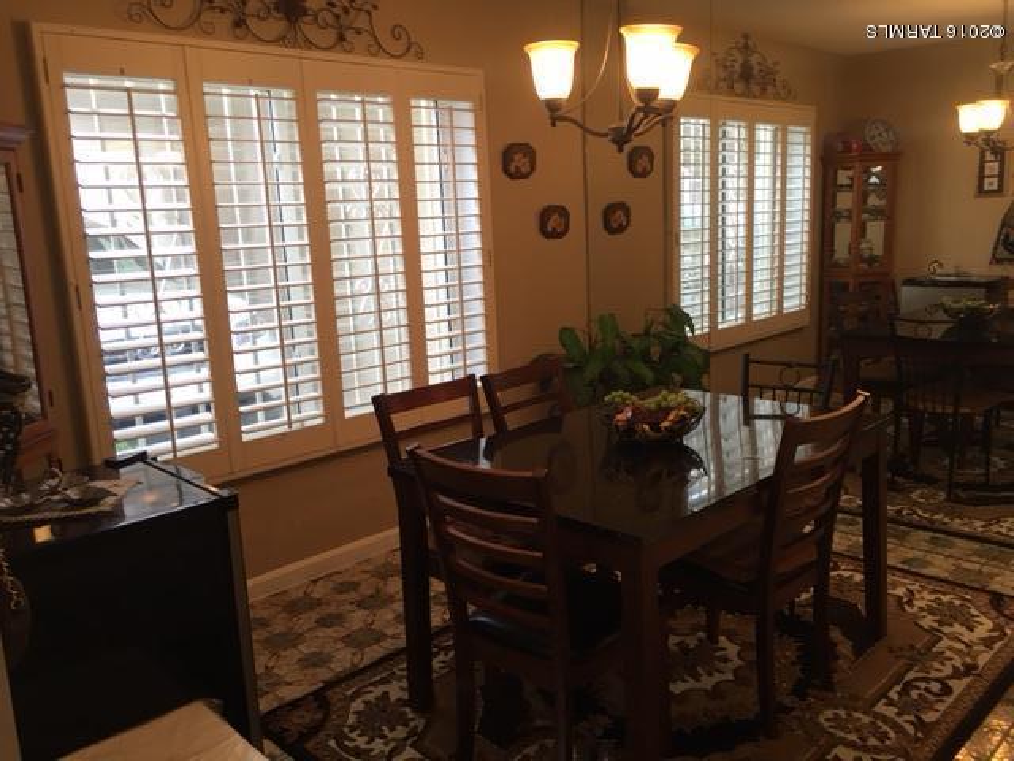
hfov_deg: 61.7
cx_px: 507
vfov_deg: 48.2
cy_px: 380
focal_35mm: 29
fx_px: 849
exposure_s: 1/30
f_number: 2.2
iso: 64
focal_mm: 4.15
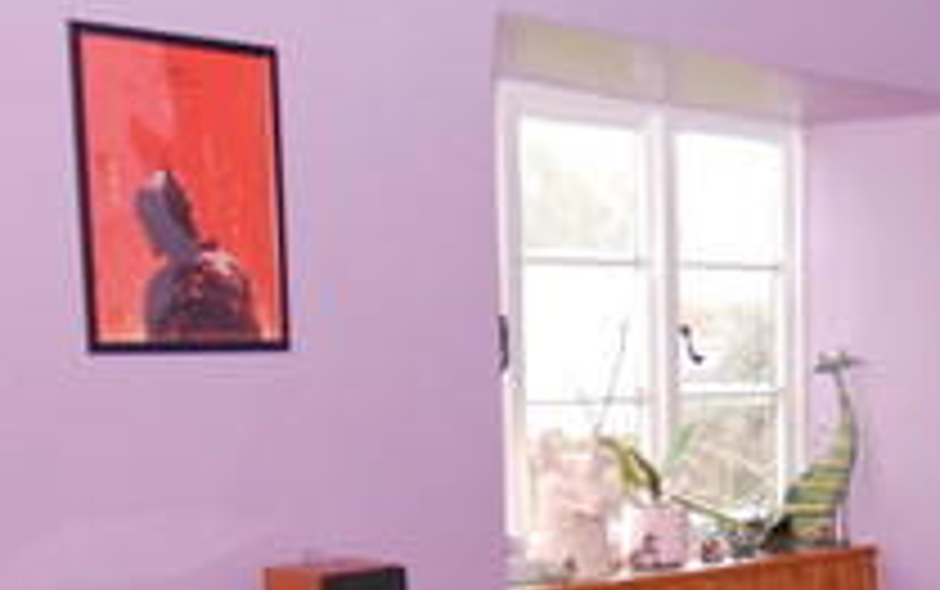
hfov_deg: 25.3
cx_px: 1066
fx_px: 1923
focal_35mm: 75
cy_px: 597
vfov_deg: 17.0
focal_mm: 10
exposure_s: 1/60
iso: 400
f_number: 4
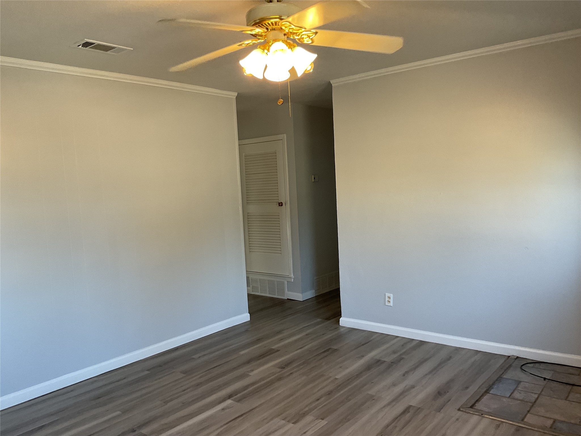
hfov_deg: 61.7
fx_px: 487
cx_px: 290
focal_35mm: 29
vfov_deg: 48.2
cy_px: 218
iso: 80
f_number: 1.8
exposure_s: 1/60
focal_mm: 3
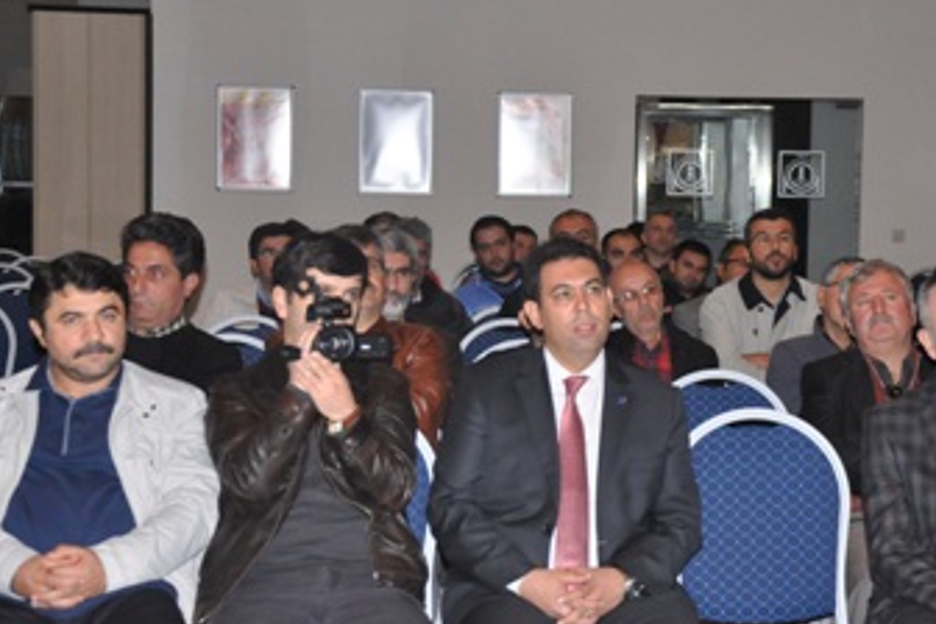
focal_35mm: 96
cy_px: 297
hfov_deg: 21.2
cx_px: 546
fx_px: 2496
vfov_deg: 14.3
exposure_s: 1/200
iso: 2000
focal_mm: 48
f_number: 7.1
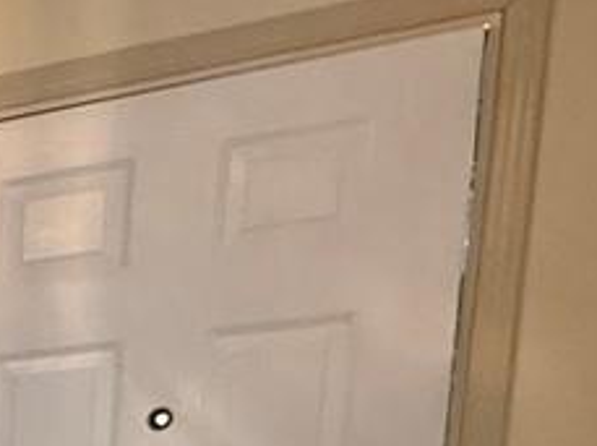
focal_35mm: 98
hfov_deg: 13.9
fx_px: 1687
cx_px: -852
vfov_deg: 12.8
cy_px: 934
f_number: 2.2
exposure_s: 1/60
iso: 250
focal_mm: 2.22
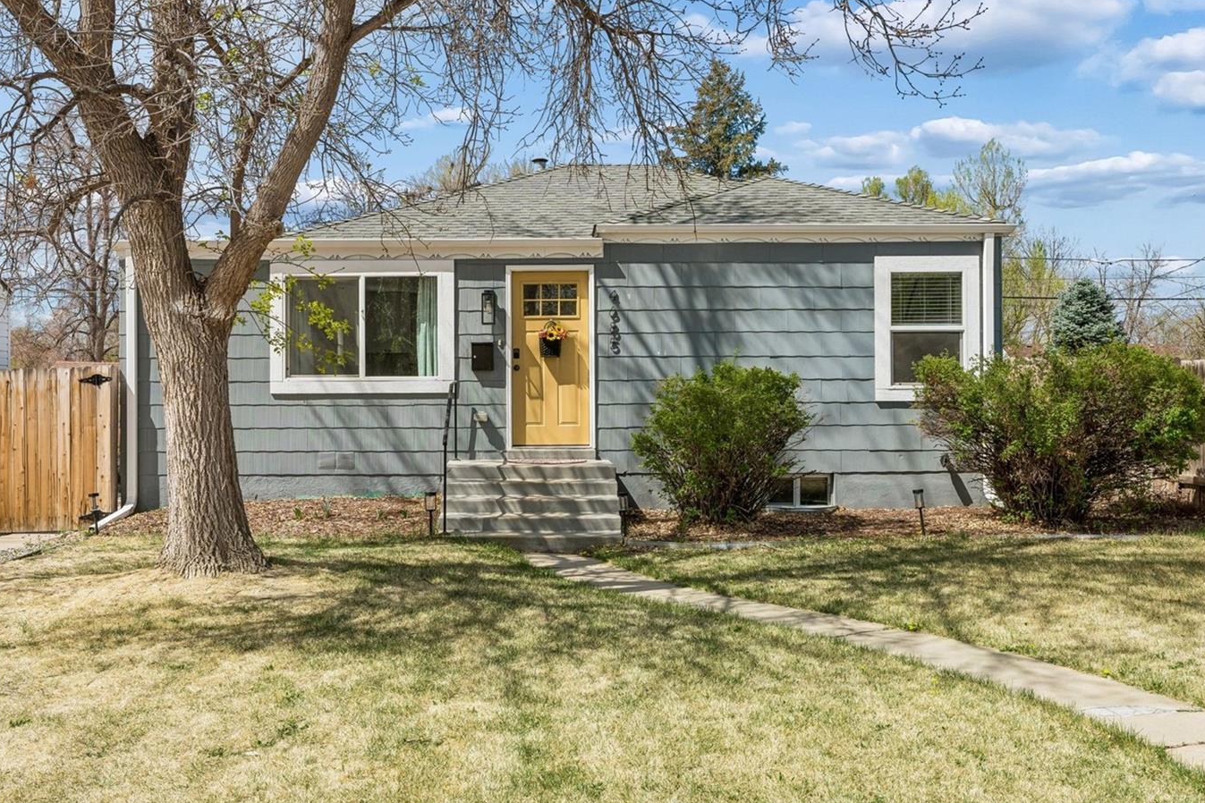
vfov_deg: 35.0
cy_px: 374
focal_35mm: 38
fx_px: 1272
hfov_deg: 50.6
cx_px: 548
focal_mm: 32
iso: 400
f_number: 9
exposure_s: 1/1000
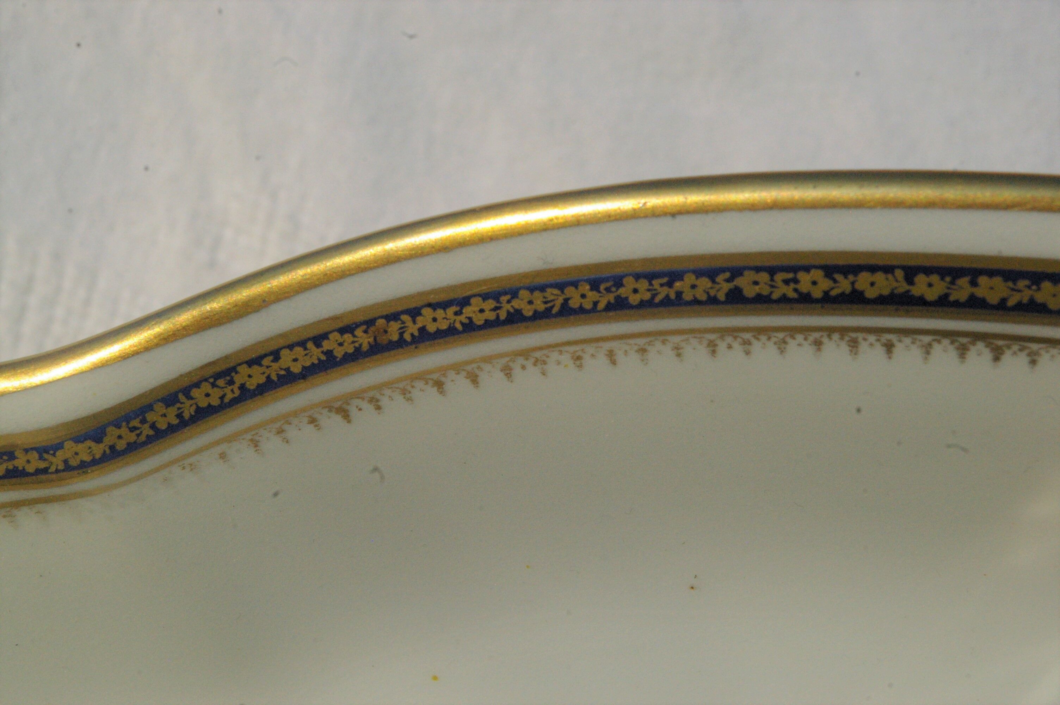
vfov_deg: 34.1
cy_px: 352
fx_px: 1147
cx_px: 530
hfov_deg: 49.6
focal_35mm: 39
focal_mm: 26
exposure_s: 1/1000
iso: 1600
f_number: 11
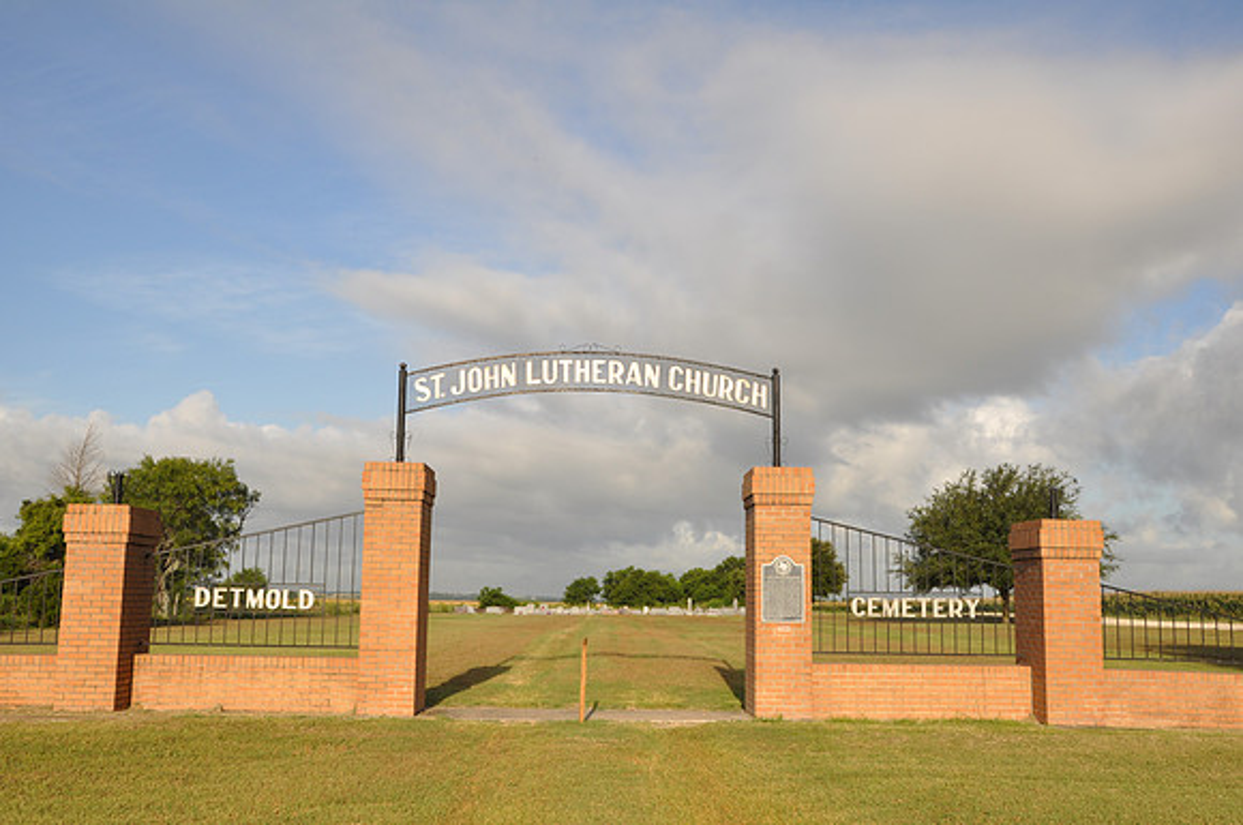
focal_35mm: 36
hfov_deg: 53.2
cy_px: 412
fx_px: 1241
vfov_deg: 36.8
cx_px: 622
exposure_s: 1/125
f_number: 11
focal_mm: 24
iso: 200
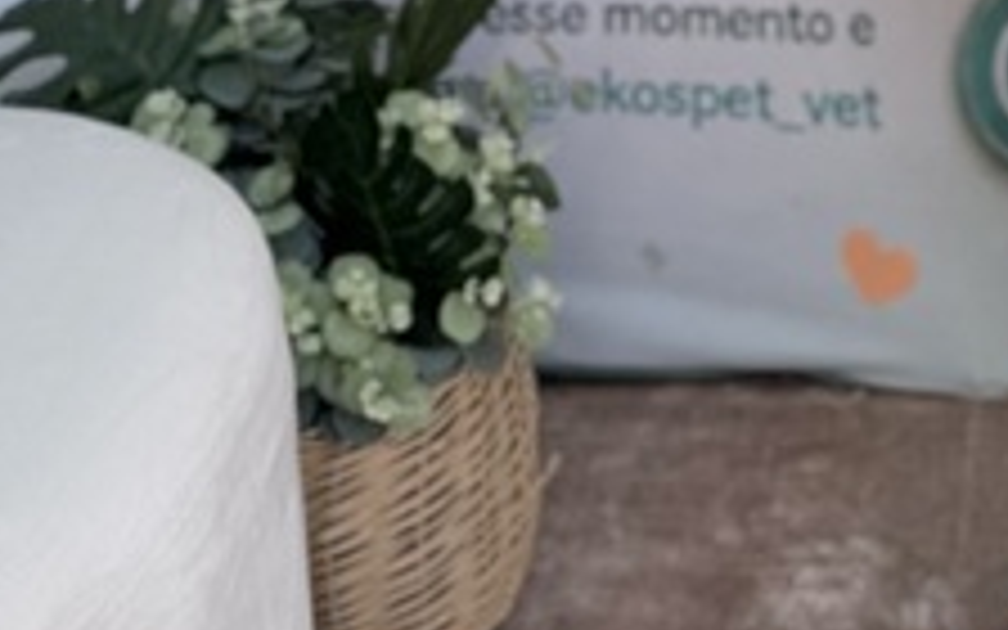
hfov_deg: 18.5
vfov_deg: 10.0
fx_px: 2994
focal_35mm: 109
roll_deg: -0.2
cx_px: 1040
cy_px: -1030
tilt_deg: -10.1
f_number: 1.78
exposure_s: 1/840
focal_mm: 6.76
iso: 80
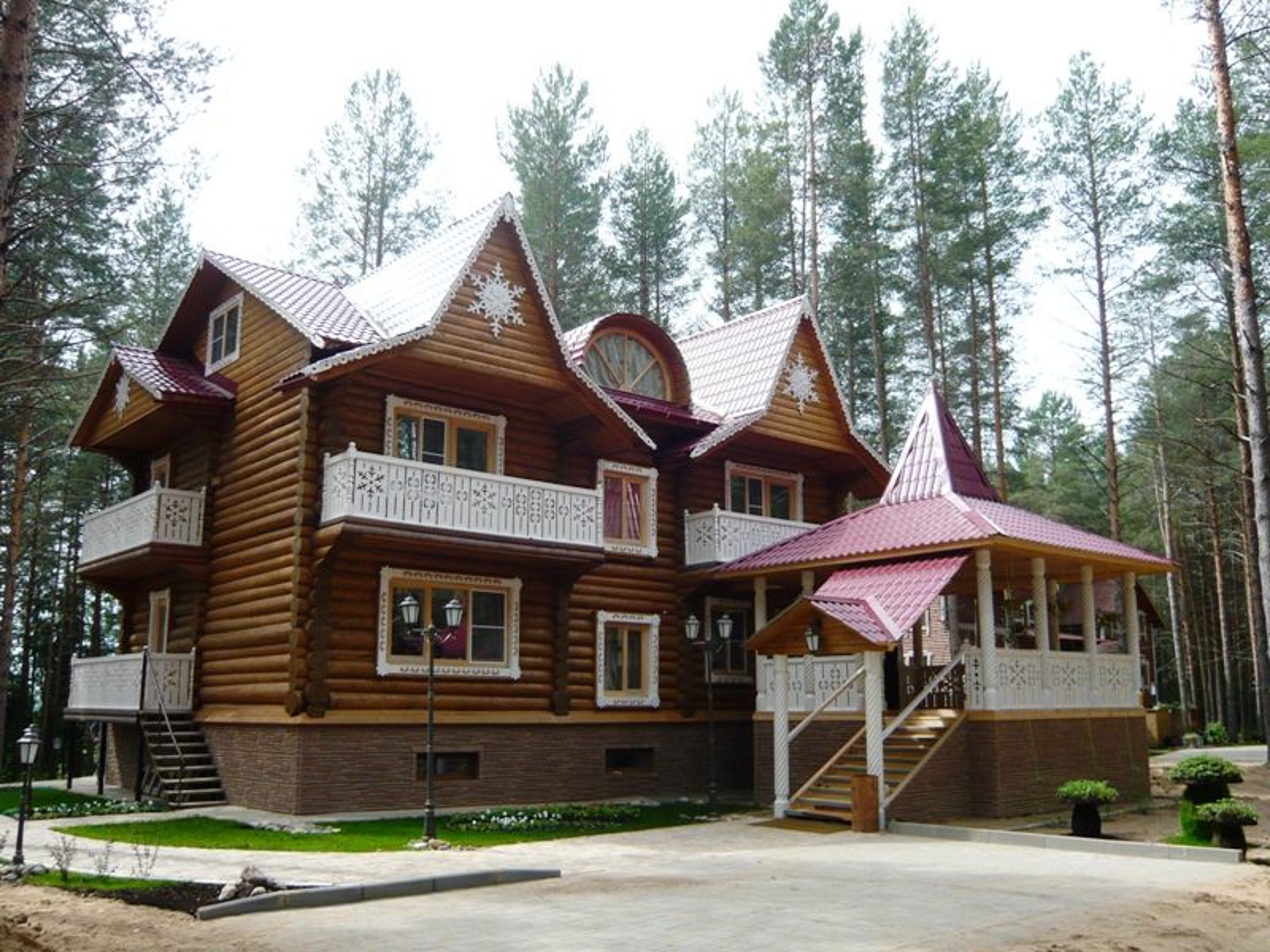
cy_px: 476
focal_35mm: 31
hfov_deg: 58.4
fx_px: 1137
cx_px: 635
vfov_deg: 45.4
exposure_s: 1/500
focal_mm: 4.6
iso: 100
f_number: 2.8
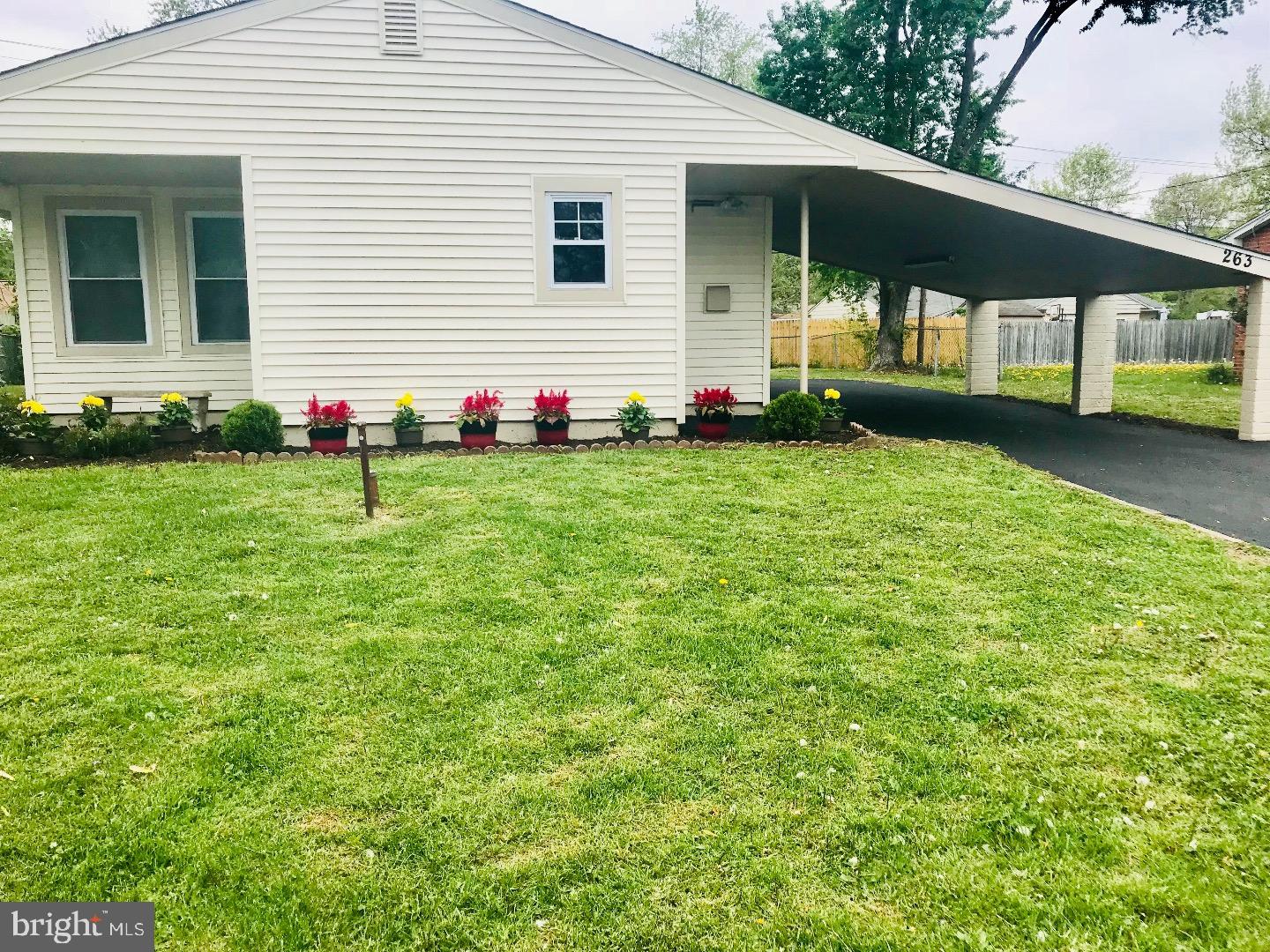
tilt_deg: -7.3
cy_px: 476
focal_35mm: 28
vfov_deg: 49.7
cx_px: 635
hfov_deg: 63.4
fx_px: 1027
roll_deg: +0.2
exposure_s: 1/855
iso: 20
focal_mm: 3.99
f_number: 1.8
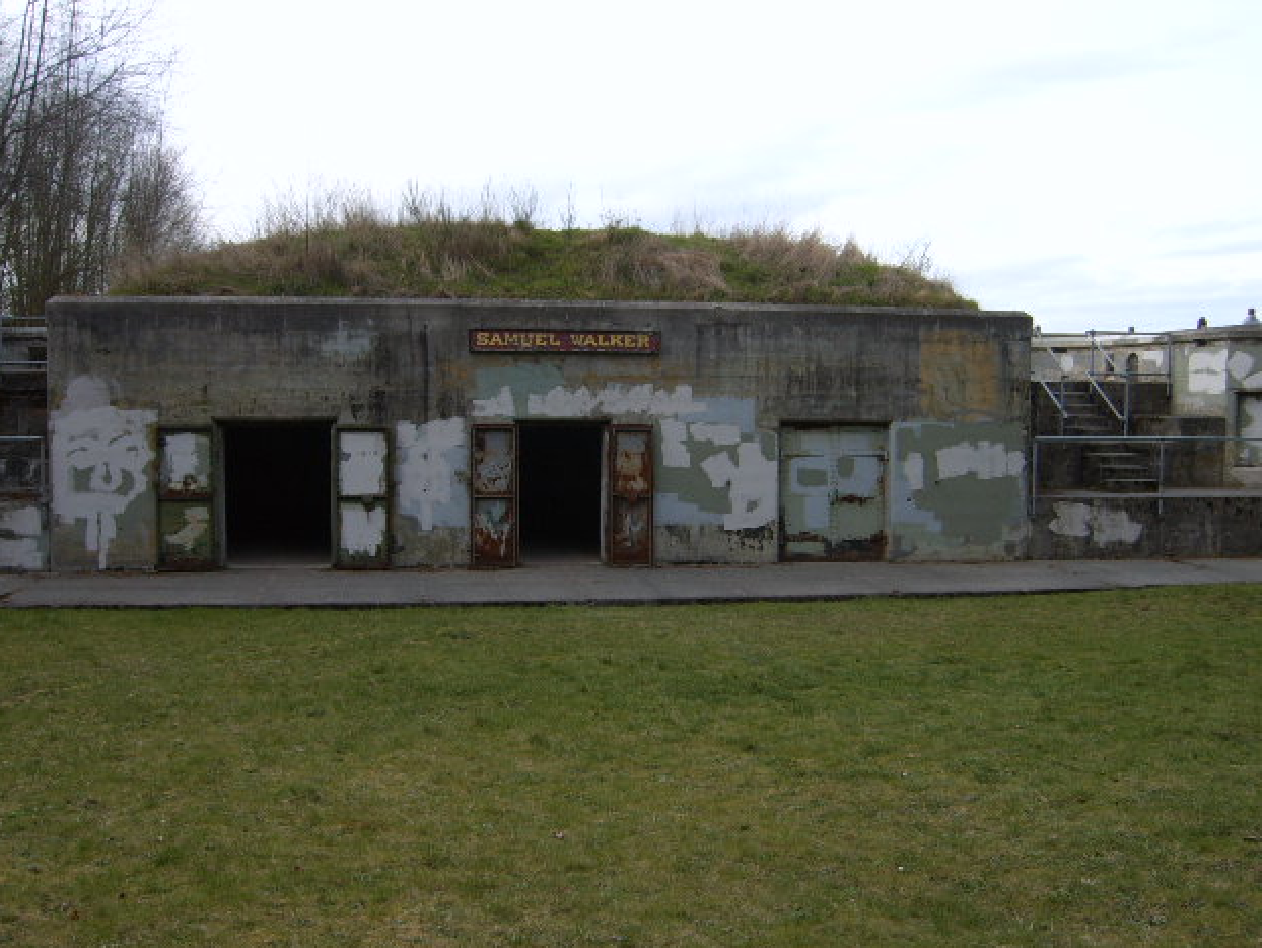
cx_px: 629
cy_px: 481
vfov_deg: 39.7
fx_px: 1313
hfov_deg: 51.3
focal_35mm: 36
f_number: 5.8
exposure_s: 1/60
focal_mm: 5.8
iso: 50
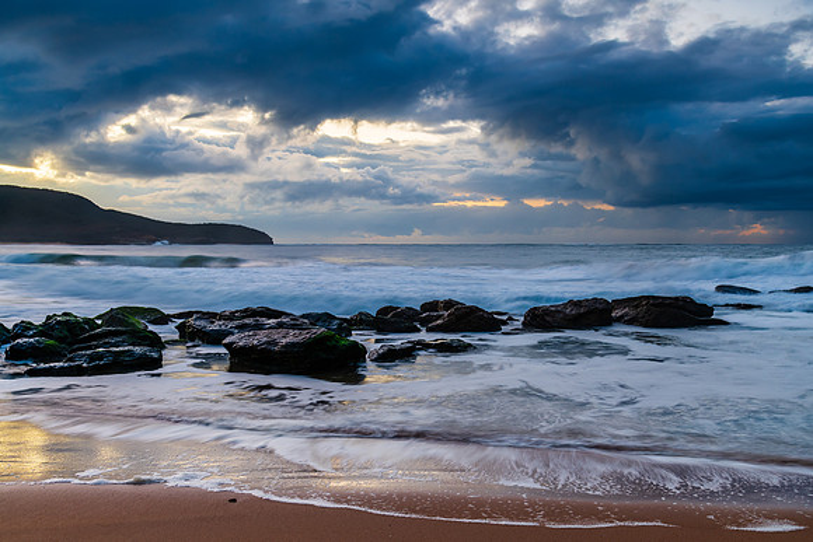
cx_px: 406
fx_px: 873
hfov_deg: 49.9
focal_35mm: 39
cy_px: 271
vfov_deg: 34.5
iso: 160
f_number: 8
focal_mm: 38
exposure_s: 1/1.25
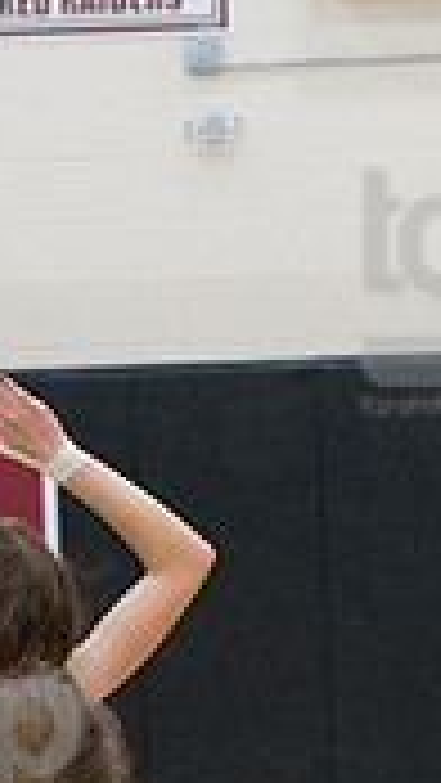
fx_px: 5067
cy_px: 774
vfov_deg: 8.8
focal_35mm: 244
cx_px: -27
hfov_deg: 5.0
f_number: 4.5
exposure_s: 1/1000
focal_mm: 90
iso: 6400
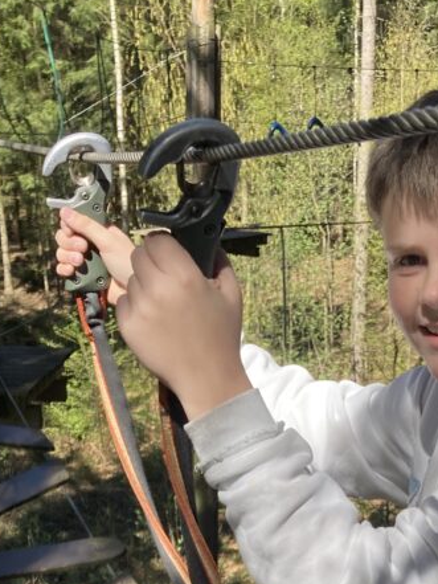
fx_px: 1096
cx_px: 361
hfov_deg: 22.2
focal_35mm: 65
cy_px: 599
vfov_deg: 27.9
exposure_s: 1/623
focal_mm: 3.99
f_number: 1.8
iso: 20
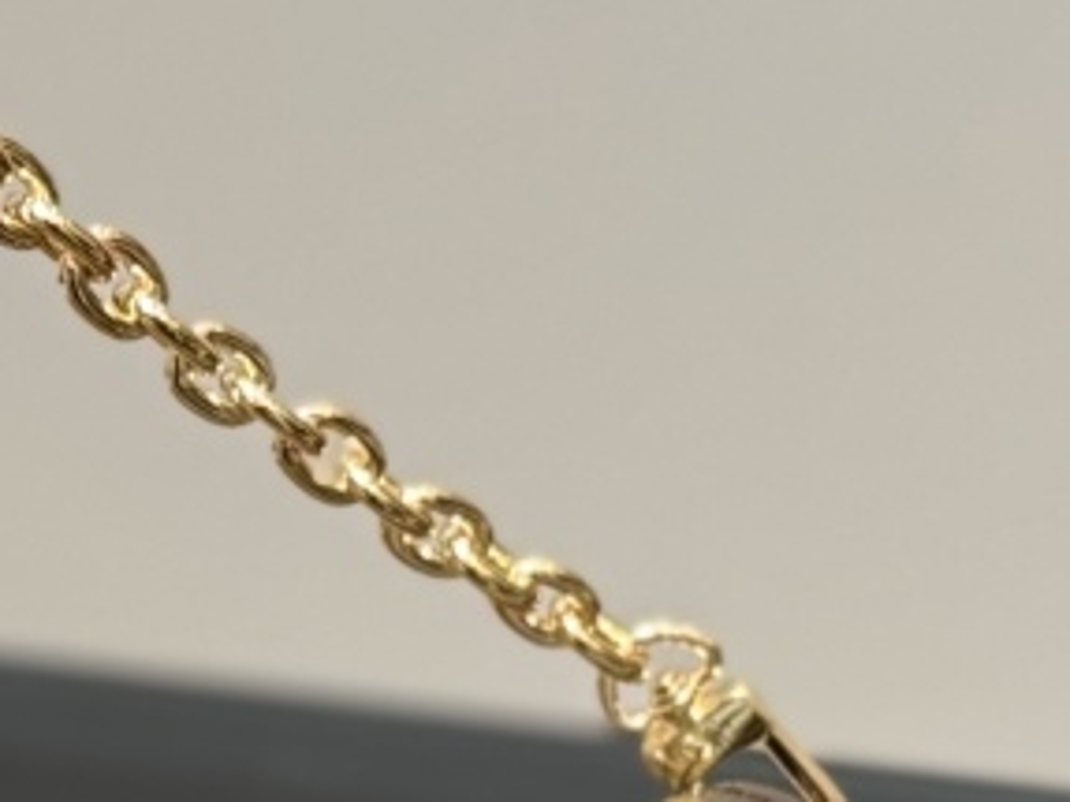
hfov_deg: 8.2
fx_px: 7446
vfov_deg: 6.0
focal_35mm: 241
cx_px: -30
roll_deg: +7.2
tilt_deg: -41.0
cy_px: 1567
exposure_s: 1/60
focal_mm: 6.76
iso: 200
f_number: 1.78
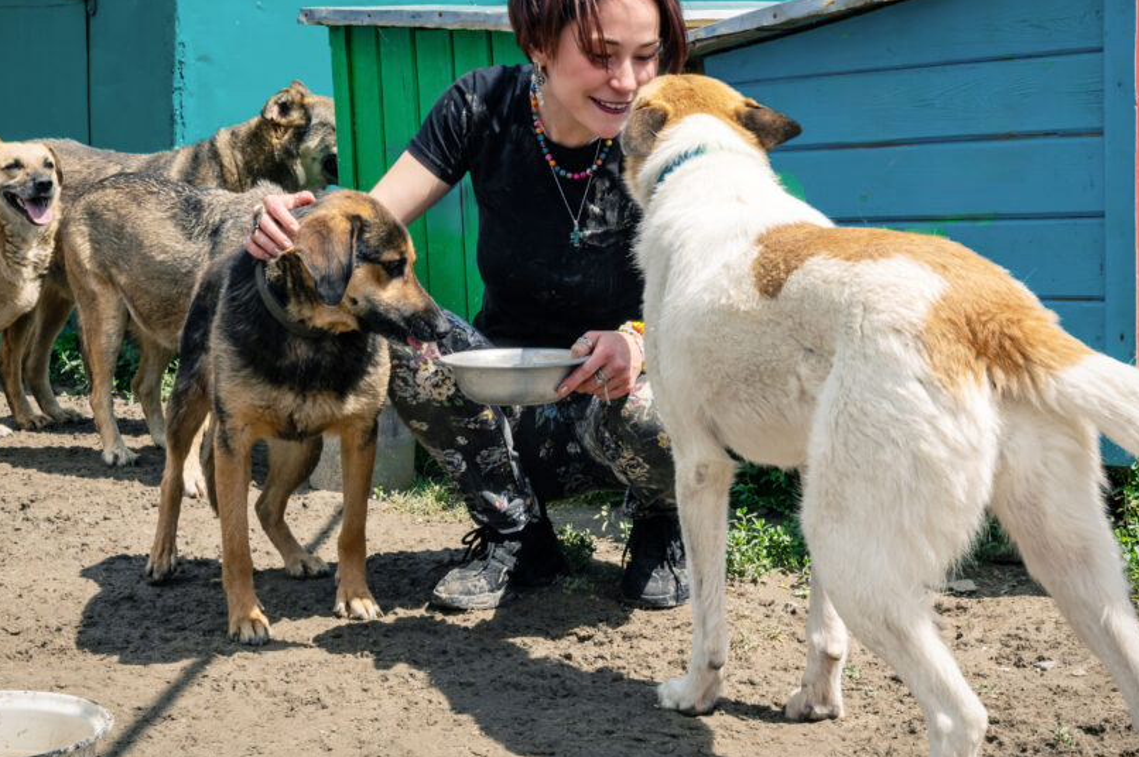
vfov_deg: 22.2
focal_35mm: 61
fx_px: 1928
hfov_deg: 32.9
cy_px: 362
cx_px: 557
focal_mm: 48
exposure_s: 1/250
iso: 500
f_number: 18
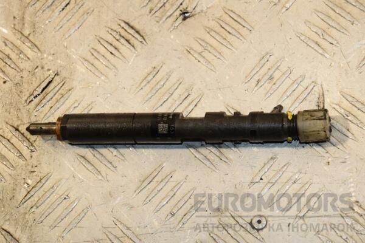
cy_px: 122
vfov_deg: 12.2
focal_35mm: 112
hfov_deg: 18.2
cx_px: 182
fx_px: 1141
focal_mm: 75
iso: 800
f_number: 9
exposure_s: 1/200
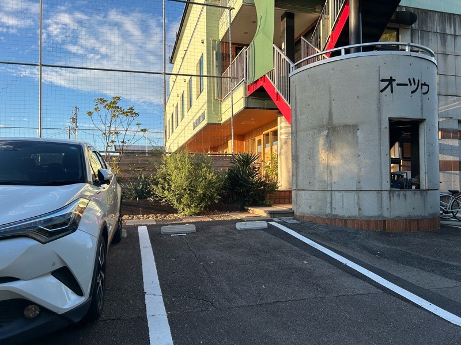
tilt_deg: +0.7
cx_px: 230
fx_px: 346
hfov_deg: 67.3
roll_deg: +0.7
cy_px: 172
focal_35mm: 26
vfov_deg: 53.1
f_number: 1.5
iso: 50
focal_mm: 5.7
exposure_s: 1/982
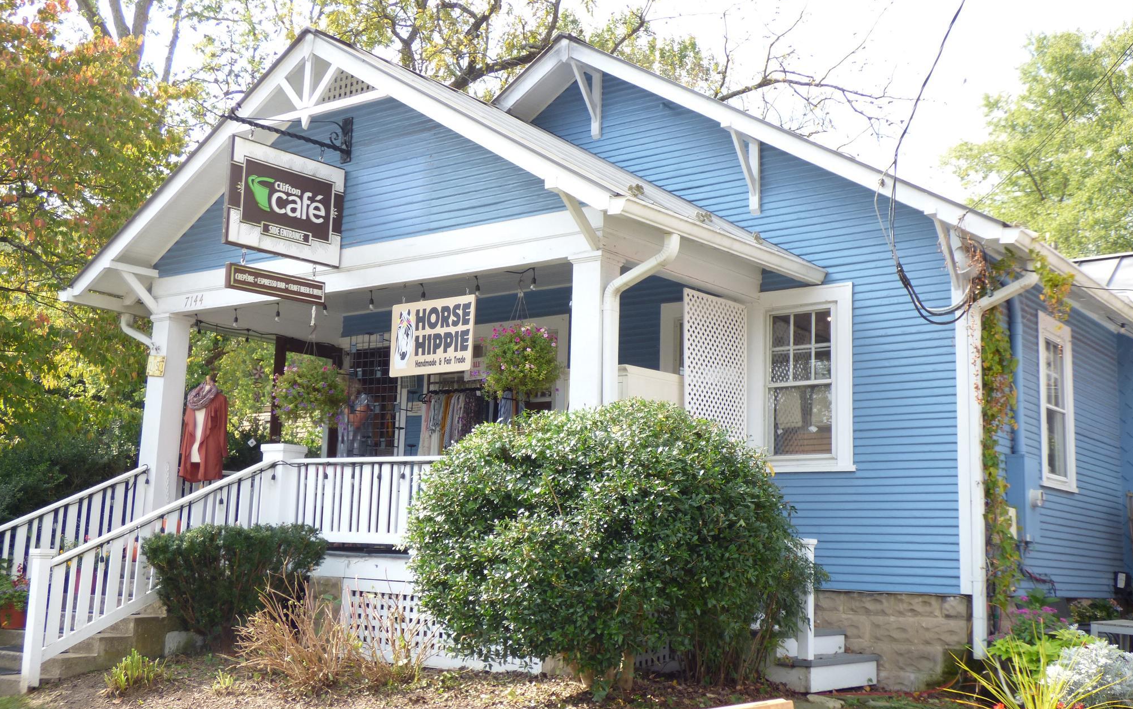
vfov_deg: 31.3
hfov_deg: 48.2
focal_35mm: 41
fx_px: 1266
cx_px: 564
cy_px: 354
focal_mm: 6.8
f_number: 3.5
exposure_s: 1/250
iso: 100
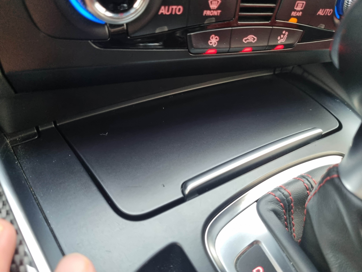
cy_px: 136
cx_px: 181
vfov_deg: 53.1
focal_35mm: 26
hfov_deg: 67.3
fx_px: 272
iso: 320
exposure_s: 1/100
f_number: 1.8
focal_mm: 5.4
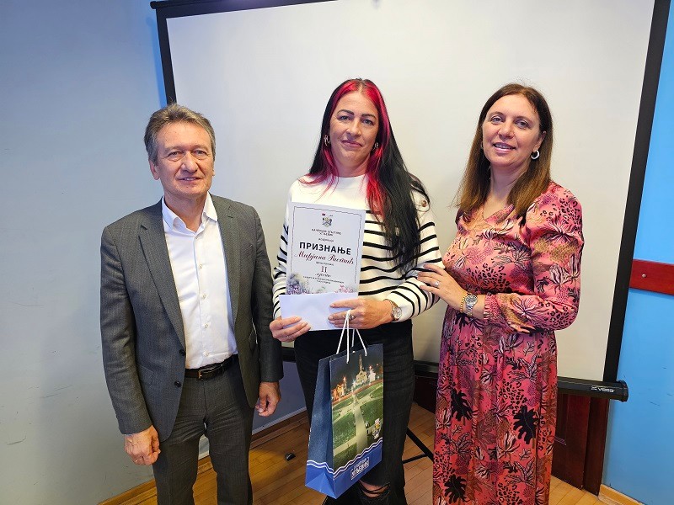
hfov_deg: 73.9
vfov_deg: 58.9
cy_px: 252
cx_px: 337
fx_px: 448
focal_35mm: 23
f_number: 1.7
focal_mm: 6.3
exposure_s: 1/100
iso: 500
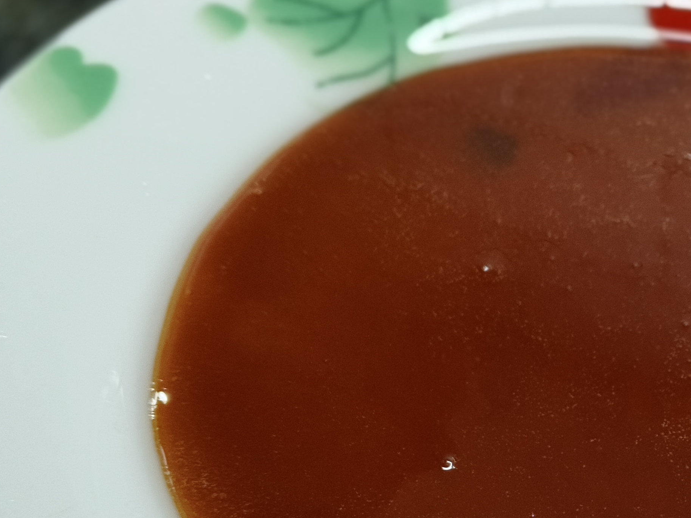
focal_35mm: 51
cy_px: 458
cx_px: 706
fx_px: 1018
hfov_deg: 33.9
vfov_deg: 27.6
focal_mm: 4.09
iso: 263
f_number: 1.6
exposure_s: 1/50
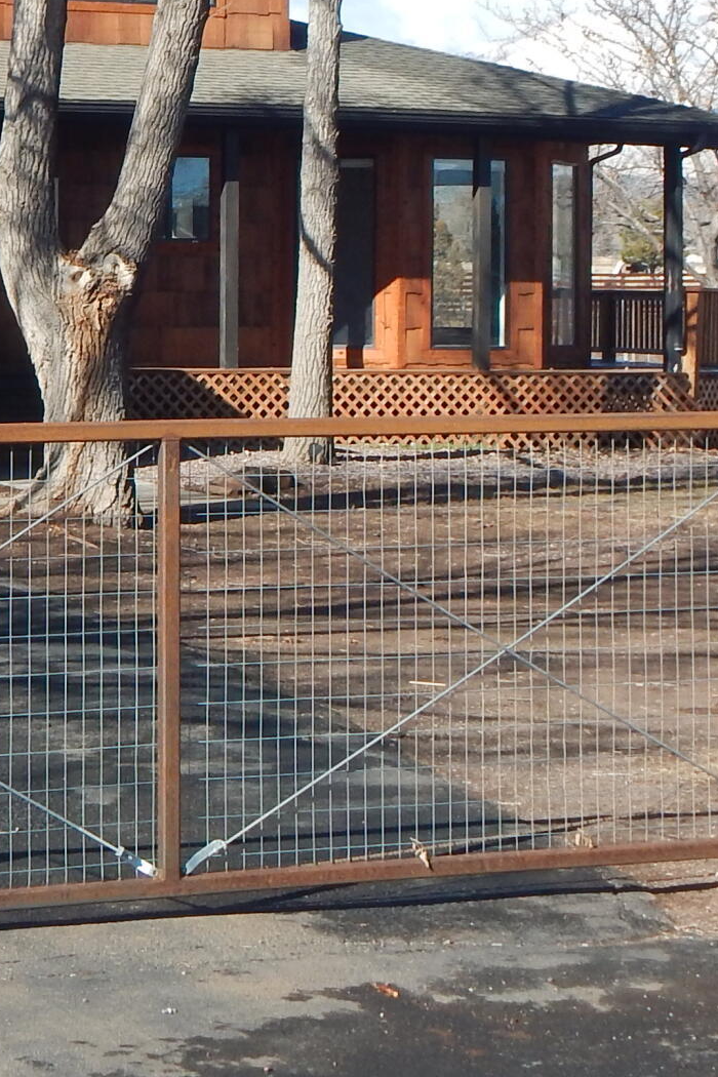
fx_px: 3021
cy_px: 163
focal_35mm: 101
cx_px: 210
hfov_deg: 13.5
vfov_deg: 19.9
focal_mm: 6.1
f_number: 3.3
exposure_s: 1/1250
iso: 125
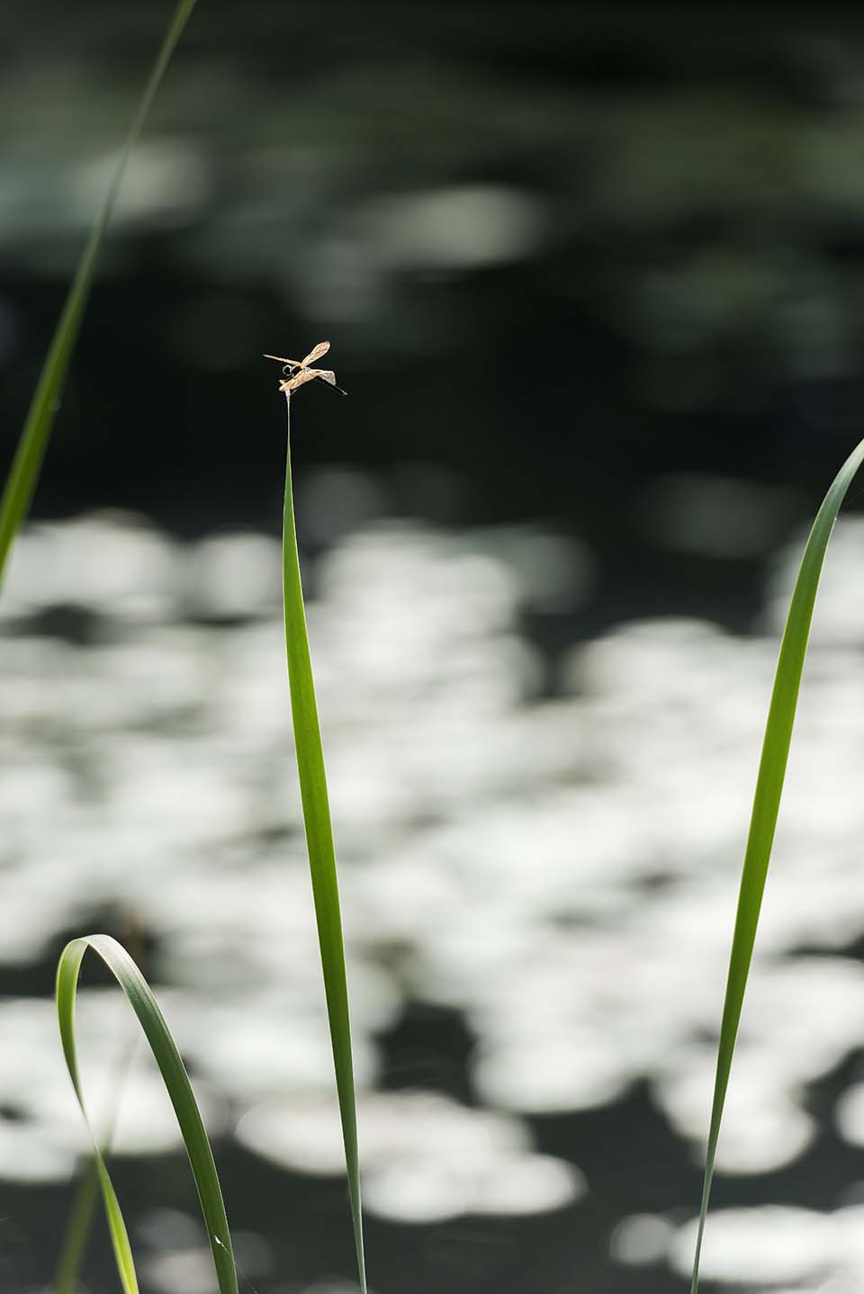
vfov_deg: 10.3
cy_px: 647
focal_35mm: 200
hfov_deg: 6.9
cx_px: 432
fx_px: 7193
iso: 640
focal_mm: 200
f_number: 4
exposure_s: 1/2500
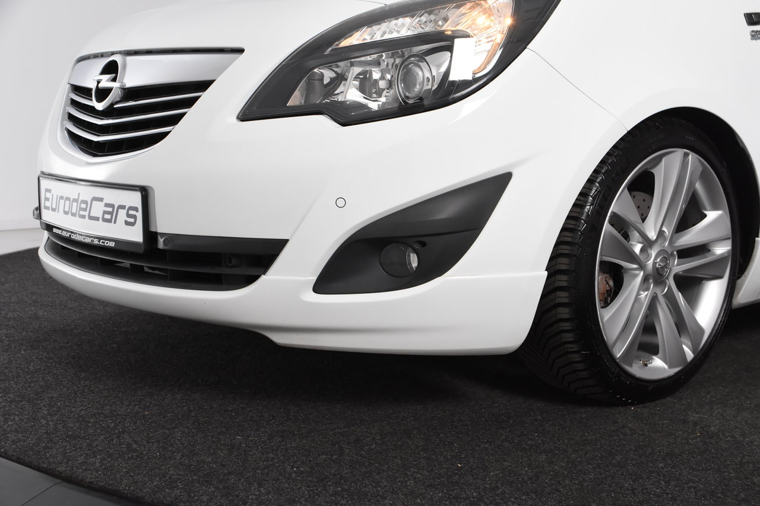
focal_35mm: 46
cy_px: 253
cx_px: 380
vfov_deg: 28.9
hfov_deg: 42.3
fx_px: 981
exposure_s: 1/60
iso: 1600
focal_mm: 31
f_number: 6.3
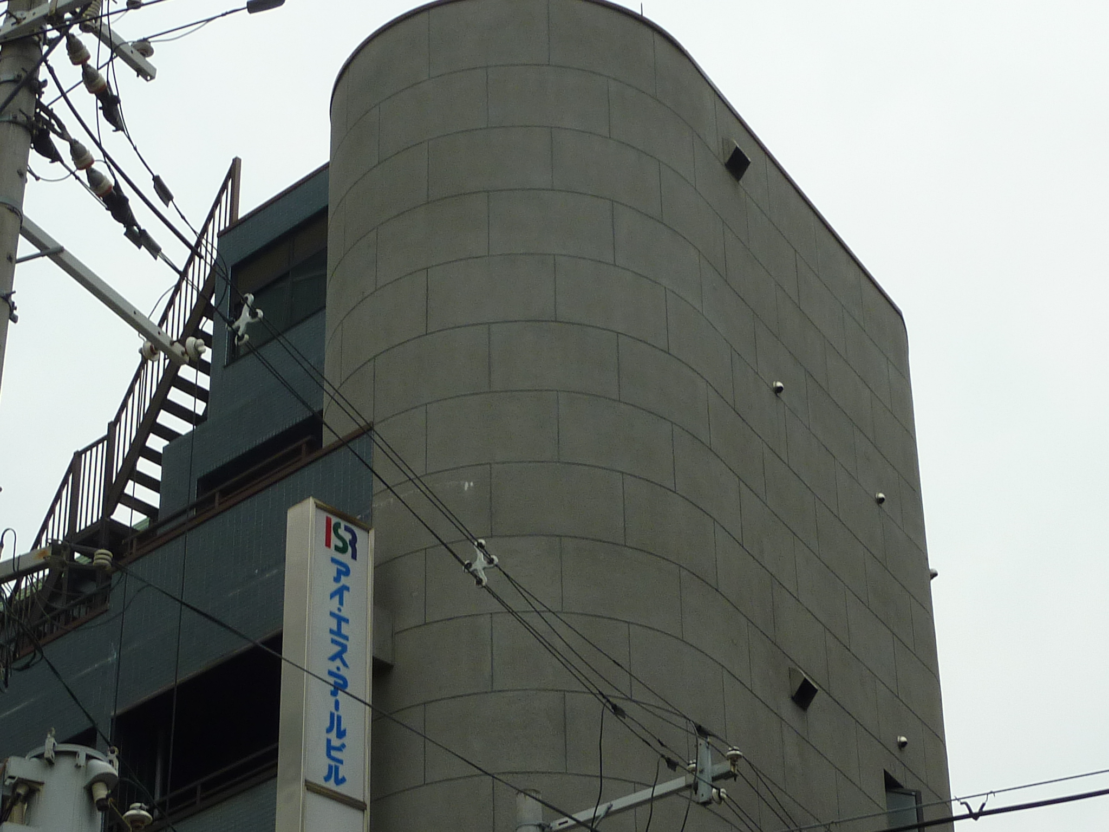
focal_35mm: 87
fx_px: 2787
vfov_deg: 17.0
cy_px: 416
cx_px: 554
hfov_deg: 22.5
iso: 80
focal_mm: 7.9
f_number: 4
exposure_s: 1/200
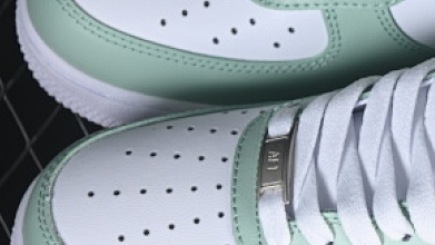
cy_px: 98
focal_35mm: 217
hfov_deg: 9.8
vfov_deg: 5.6
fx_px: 2503
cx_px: 483
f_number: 7.1
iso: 160
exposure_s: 1/80
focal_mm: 50
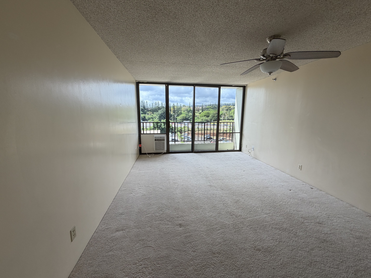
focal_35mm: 14
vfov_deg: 85.7
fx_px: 150
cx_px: 186
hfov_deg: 102.1
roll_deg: -0.2
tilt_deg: -7.2
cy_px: 139
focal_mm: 2.22
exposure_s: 1/151
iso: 40
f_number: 2.2
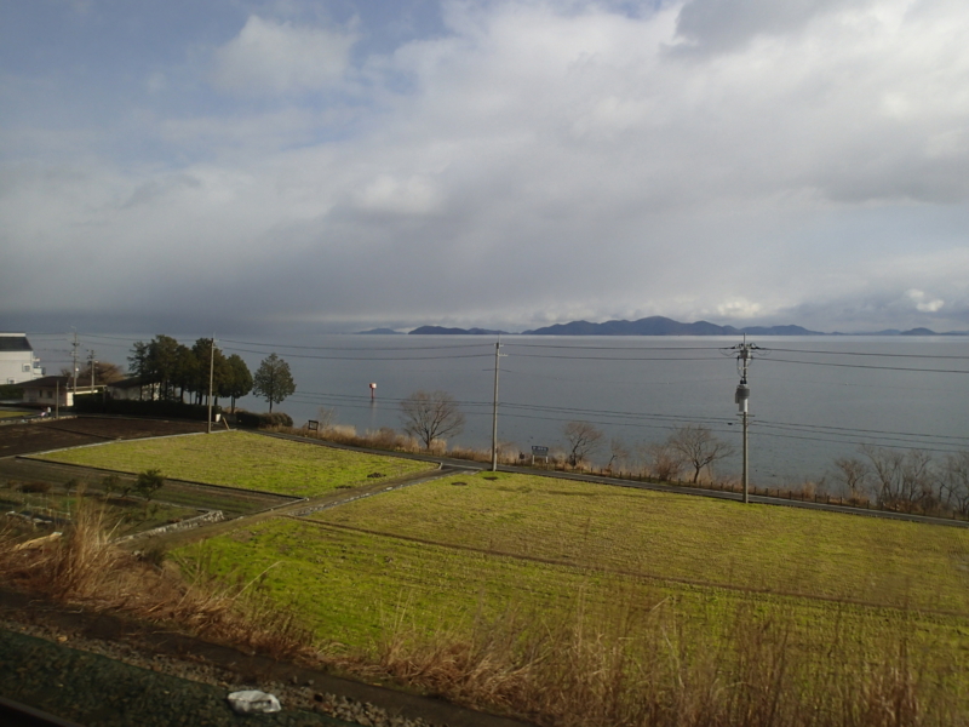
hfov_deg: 69.4
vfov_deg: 54.9
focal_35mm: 25
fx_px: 700
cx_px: 484
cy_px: 364
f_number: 2.8
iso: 100
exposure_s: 1/500
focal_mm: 4.5
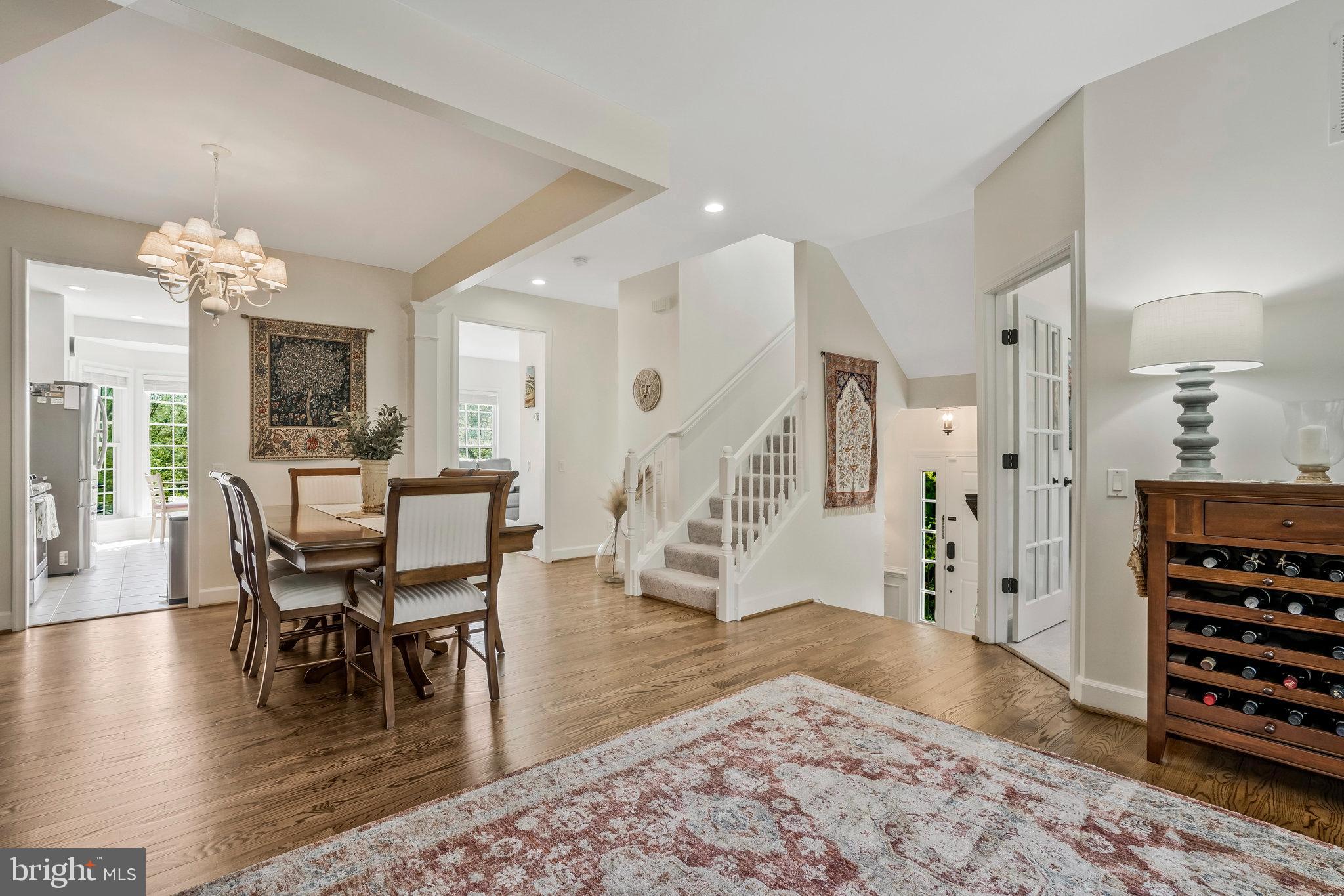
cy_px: 448
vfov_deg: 73.7
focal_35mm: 16
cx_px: 672
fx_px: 597
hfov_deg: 96.7
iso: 800
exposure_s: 1/40
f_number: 8
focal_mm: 16
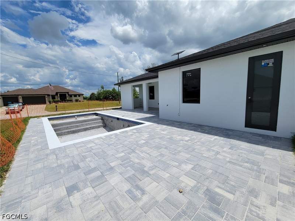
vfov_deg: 89.9
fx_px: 111
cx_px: 148
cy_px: 110
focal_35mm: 13
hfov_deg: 106.2
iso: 50
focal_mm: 2.2
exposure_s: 1/4444
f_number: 2.2
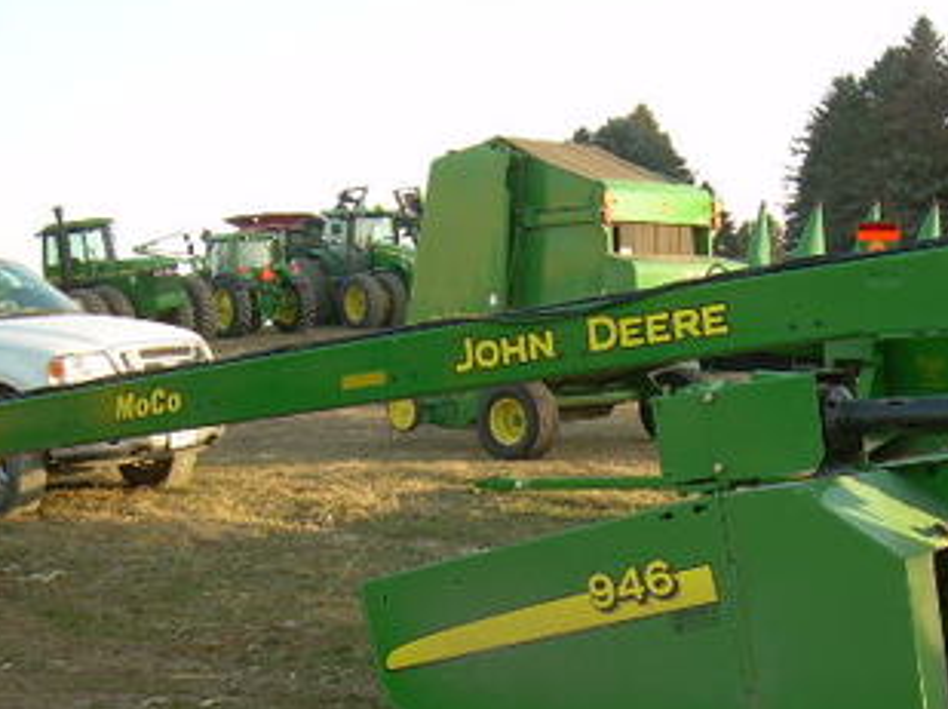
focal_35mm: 67
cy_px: 534
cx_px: 663
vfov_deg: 21.7
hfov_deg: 28.7
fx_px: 1833
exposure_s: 1/149
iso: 50
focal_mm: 6.3
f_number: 2.8
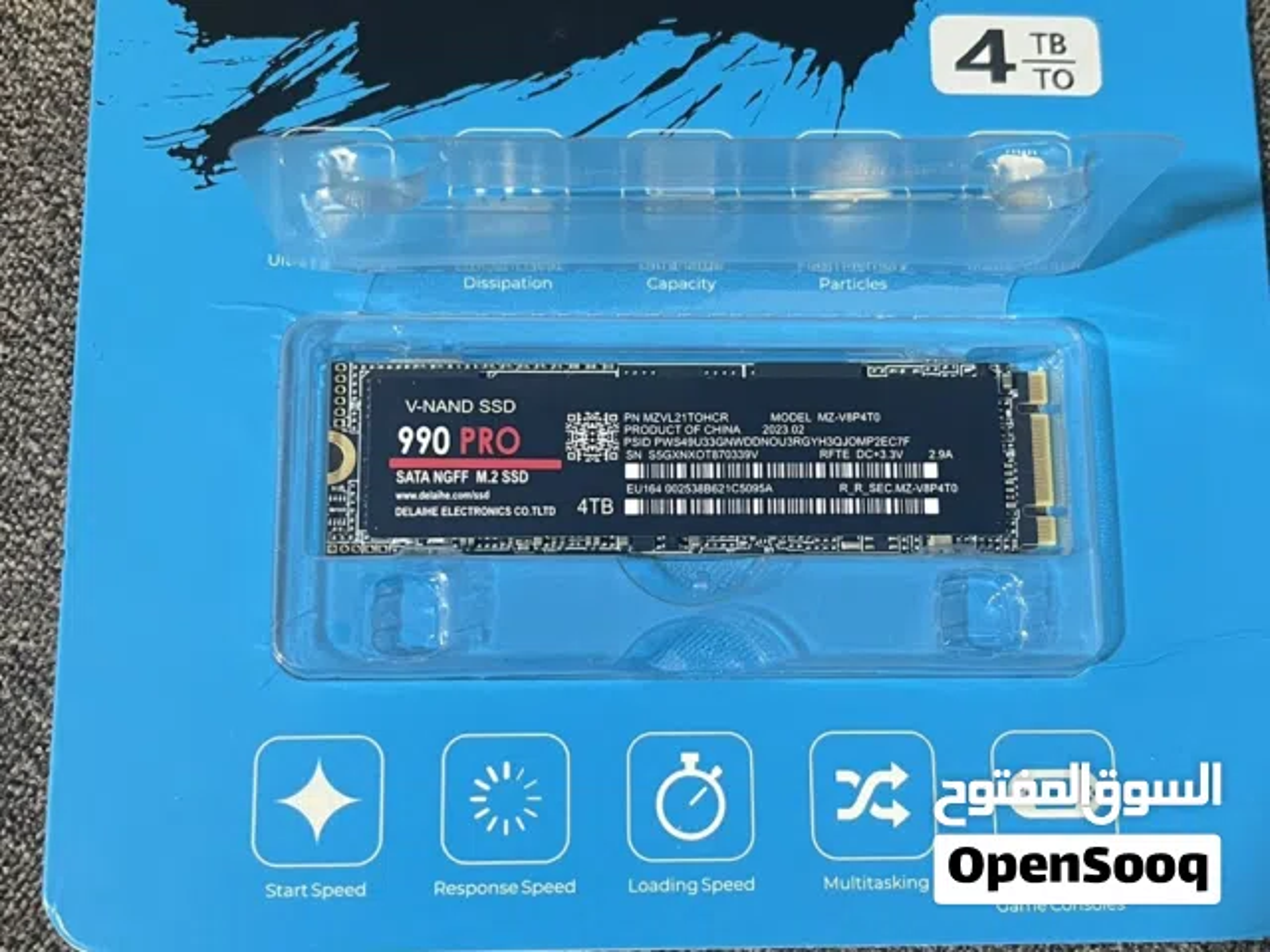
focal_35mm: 25
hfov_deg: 69.4
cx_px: 635
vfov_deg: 54.9
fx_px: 917
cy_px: 476
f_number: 1.6
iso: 640
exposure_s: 1/30
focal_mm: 5.1
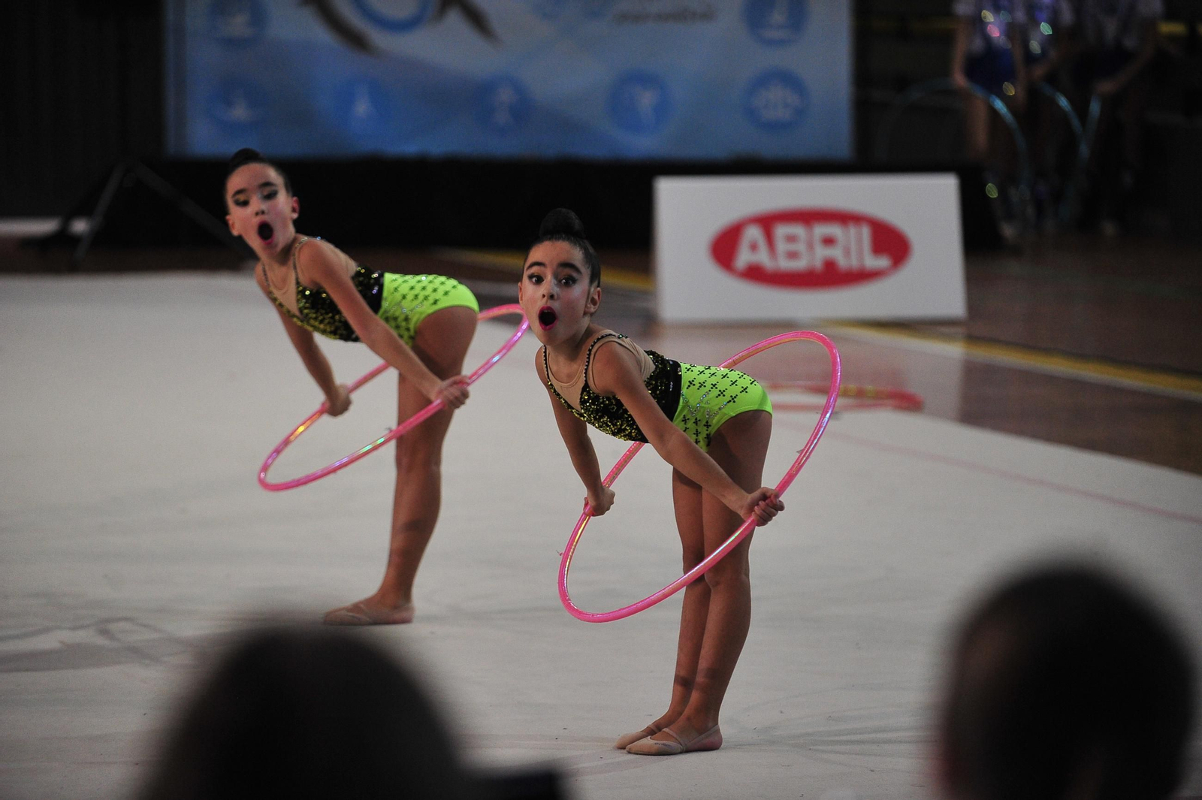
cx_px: 601
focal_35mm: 155
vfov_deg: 8.8
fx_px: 5172
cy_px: 400
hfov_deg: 13.3
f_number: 2.8
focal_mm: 155
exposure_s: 1/1600
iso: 3200
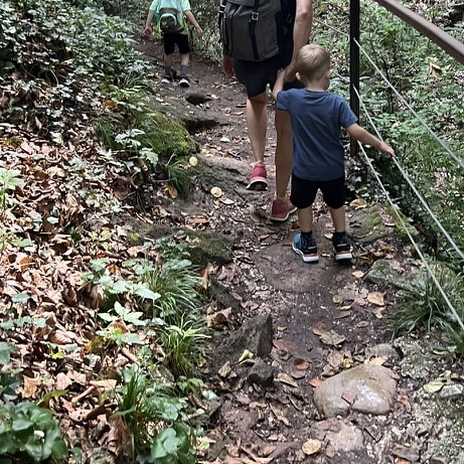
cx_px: 236
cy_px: 42
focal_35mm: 51
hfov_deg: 33.4
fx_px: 773
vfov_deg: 31.7
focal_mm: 5.1
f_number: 1.6
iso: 160
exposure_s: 1/60
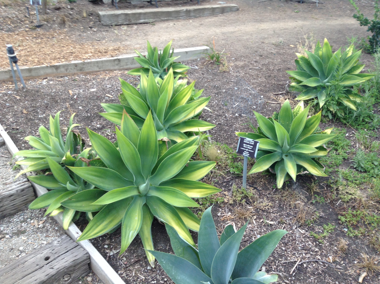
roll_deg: +0.6
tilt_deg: -21.3
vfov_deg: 42.8
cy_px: 142
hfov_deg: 55.4
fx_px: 362
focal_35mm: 33
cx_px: 190
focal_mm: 3.3
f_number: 2.4
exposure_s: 1/24
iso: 40
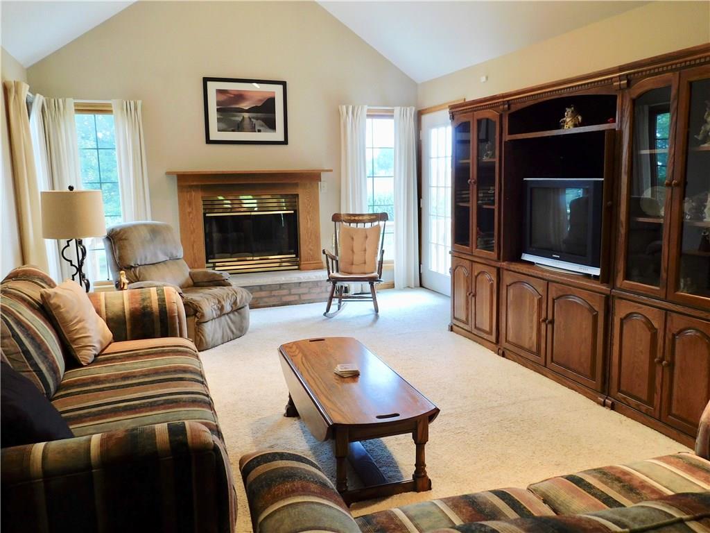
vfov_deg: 49.7
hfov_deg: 63.4
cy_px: 266
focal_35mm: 28
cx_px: 355
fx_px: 574
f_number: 3.2
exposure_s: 1/30
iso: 140
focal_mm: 4.9
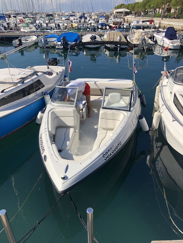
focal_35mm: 28
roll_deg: -0.1
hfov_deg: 49.7
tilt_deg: -27.9
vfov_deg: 63.4
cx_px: 92
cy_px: 122
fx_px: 197
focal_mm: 4
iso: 20
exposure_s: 1/2667
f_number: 1.8
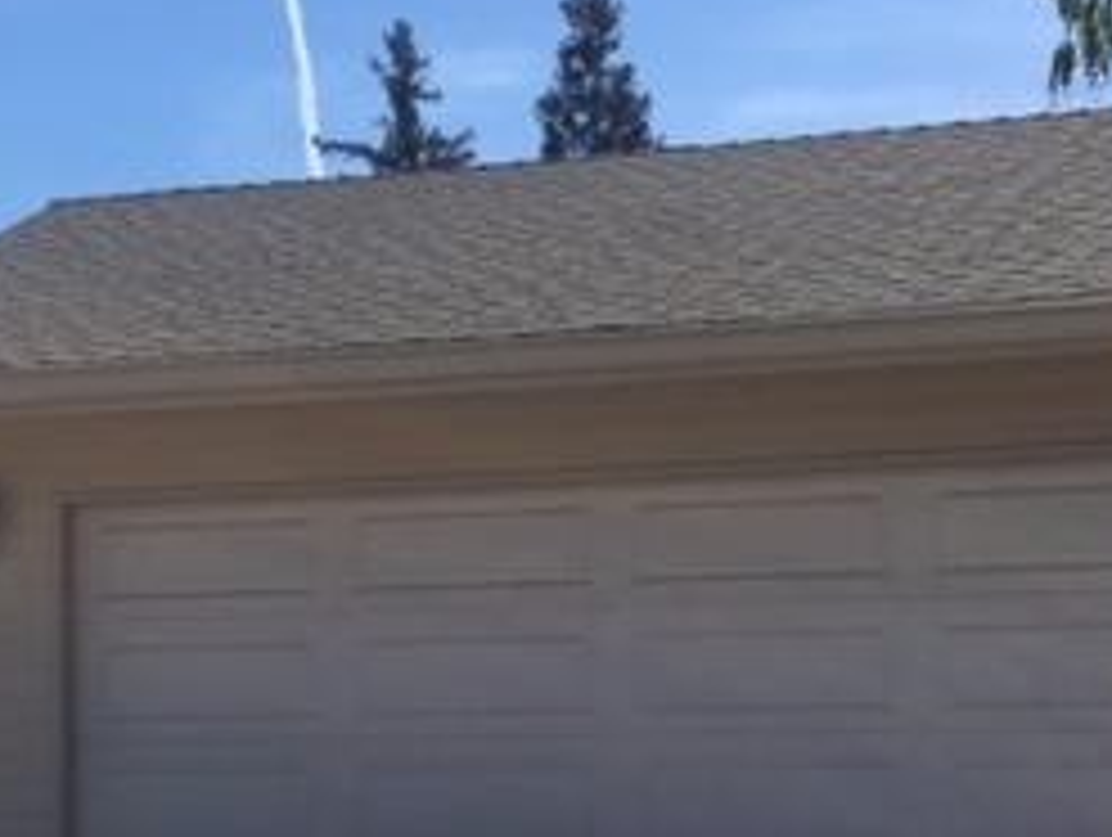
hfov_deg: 25.3
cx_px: 162
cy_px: 482
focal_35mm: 75
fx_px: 2413
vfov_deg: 19.7
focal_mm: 4.15
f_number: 2.2
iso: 25
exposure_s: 1/2262
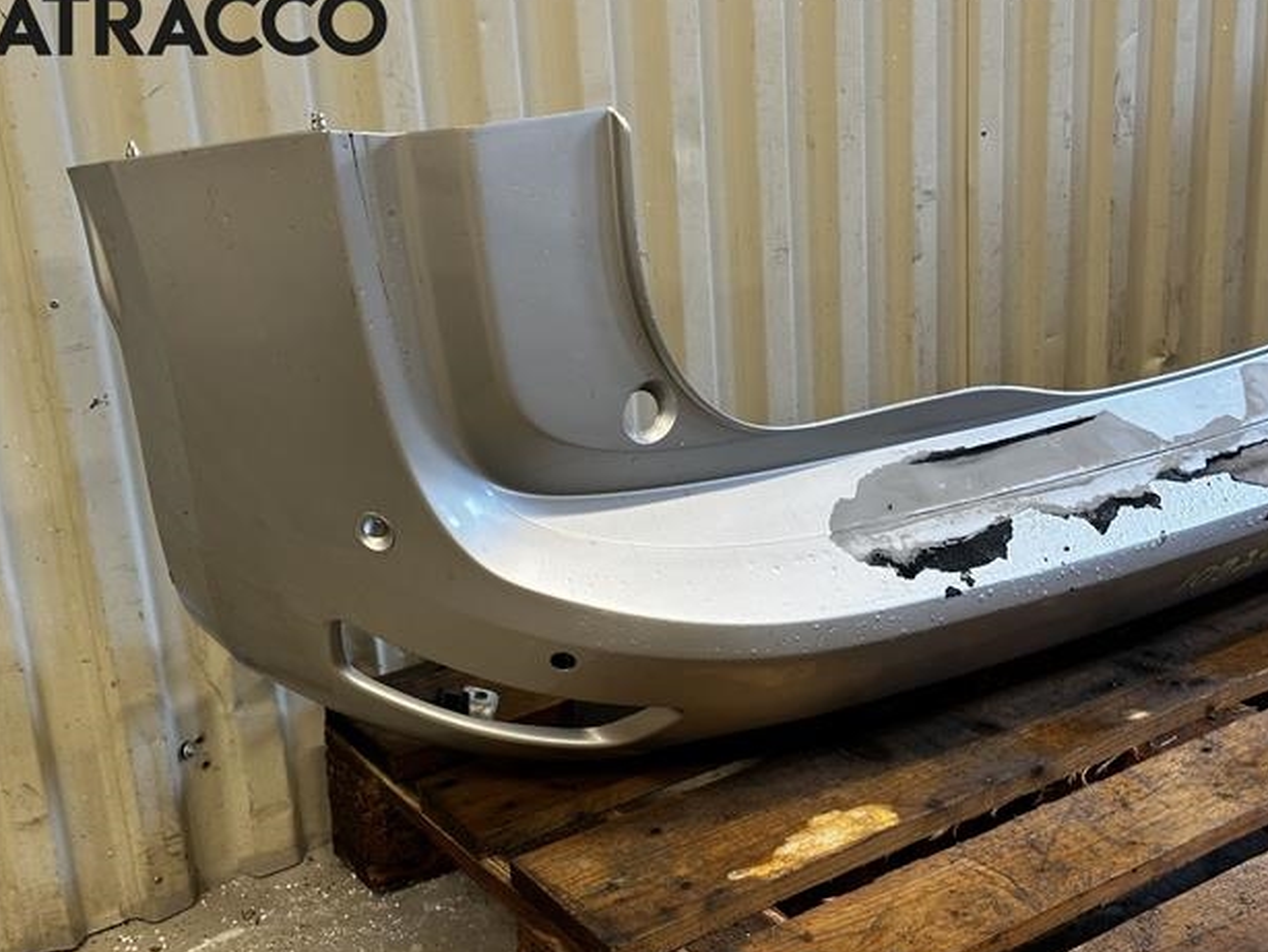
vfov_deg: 29.1
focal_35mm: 50
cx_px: 651
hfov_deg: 38.2
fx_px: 1832
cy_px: 481
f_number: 1.78
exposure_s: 1/50
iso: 125
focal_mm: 6.86
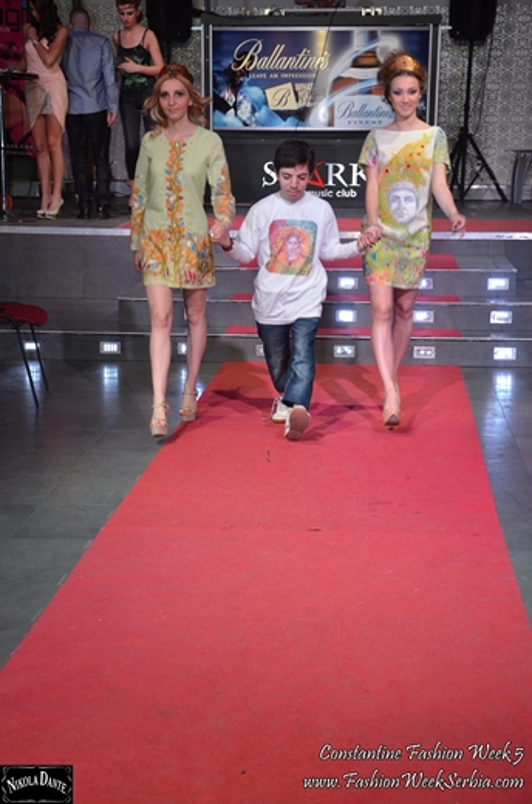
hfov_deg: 20.1
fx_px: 1504
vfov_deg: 29.9
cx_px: 266
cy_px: 402
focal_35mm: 68
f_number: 4.8
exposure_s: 1/60
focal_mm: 45
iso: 720
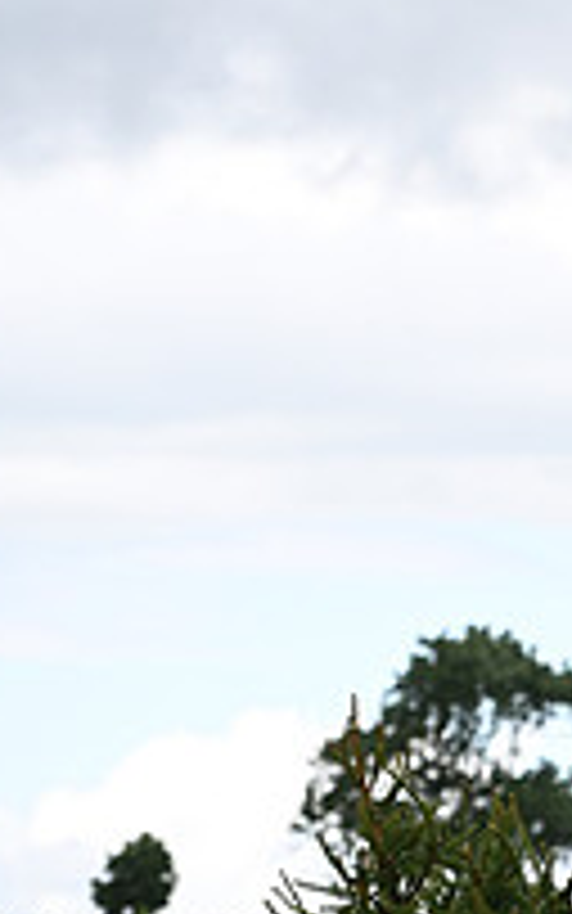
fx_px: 8150
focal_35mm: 327
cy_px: 619
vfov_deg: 6.4
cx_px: 1275
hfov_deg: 4.0
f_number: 4.5
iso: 360
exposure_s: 1/1250
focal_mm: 112
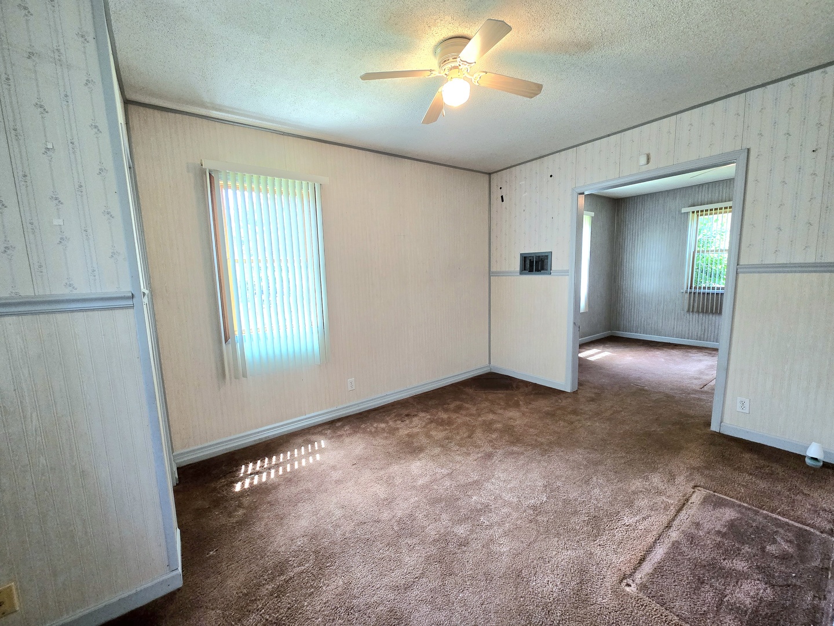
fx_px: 313
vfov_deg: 89.9
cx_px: 417
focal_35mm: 13
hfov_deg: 106.2
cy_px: 313
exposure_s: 1/60.2
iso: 250
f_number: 2.2
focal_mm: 2.2
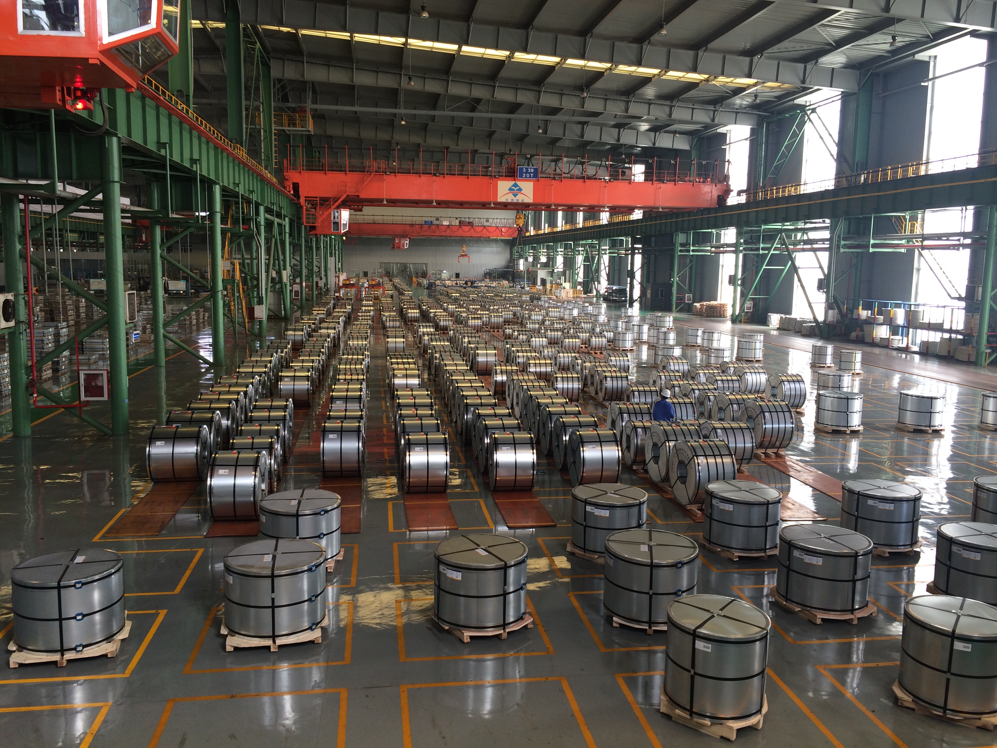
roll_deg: -1.5
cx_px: 498
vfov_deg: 48.2
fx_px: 835
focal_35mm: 29
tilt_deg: -7.4
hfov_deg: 61.7
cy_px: 374
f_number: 2.2
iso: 40
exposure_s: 1/40
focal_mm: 4.15
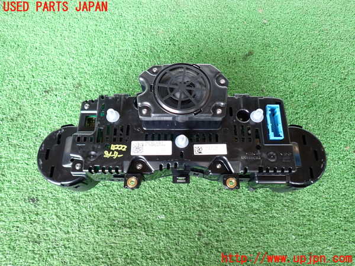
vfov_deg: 54.9
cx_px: 178
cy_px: 133
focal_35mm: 25
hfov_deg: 69.4
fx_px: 256
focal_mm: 4.5
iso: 200
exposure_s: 1/40
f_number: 2
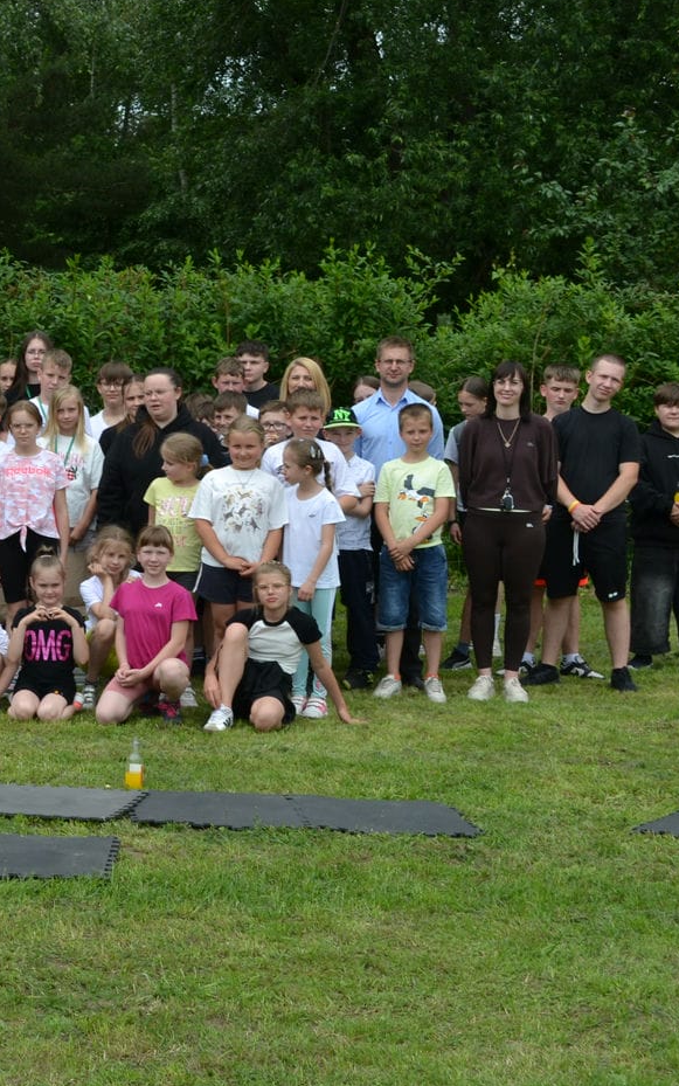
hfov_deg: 17.8
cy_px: 520
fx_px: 2042
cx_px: -162
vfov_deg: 29.8
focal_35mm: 69
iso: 100
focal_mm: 26
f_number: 6.3
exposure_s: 1/160
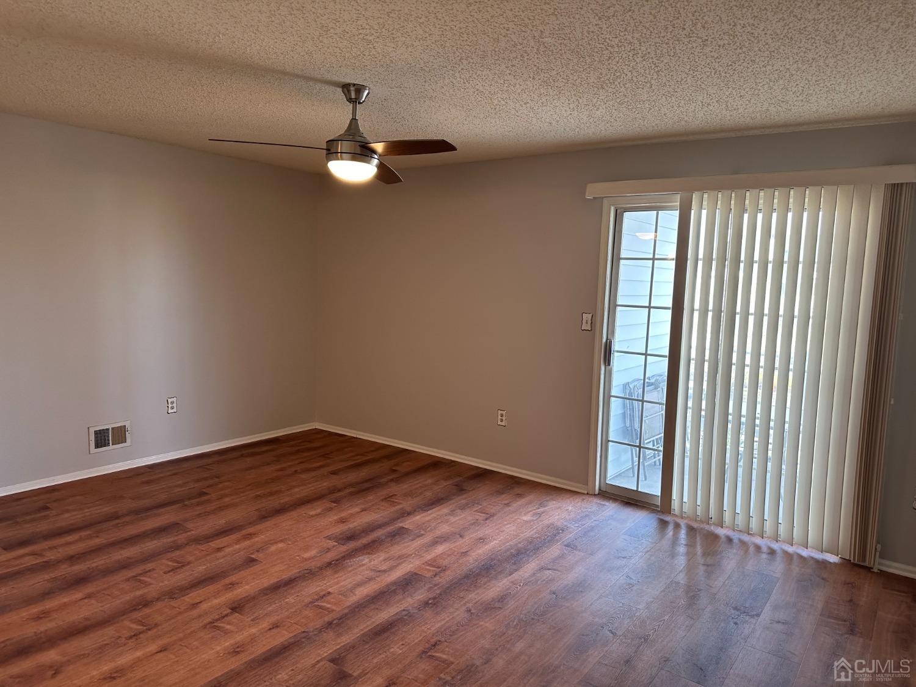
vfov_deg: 56.8
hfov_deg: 71.6
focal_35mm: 24
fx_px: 635
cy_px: 344
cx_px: 458
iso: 160
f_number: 1.78
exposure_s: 1/120
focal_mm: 6.86
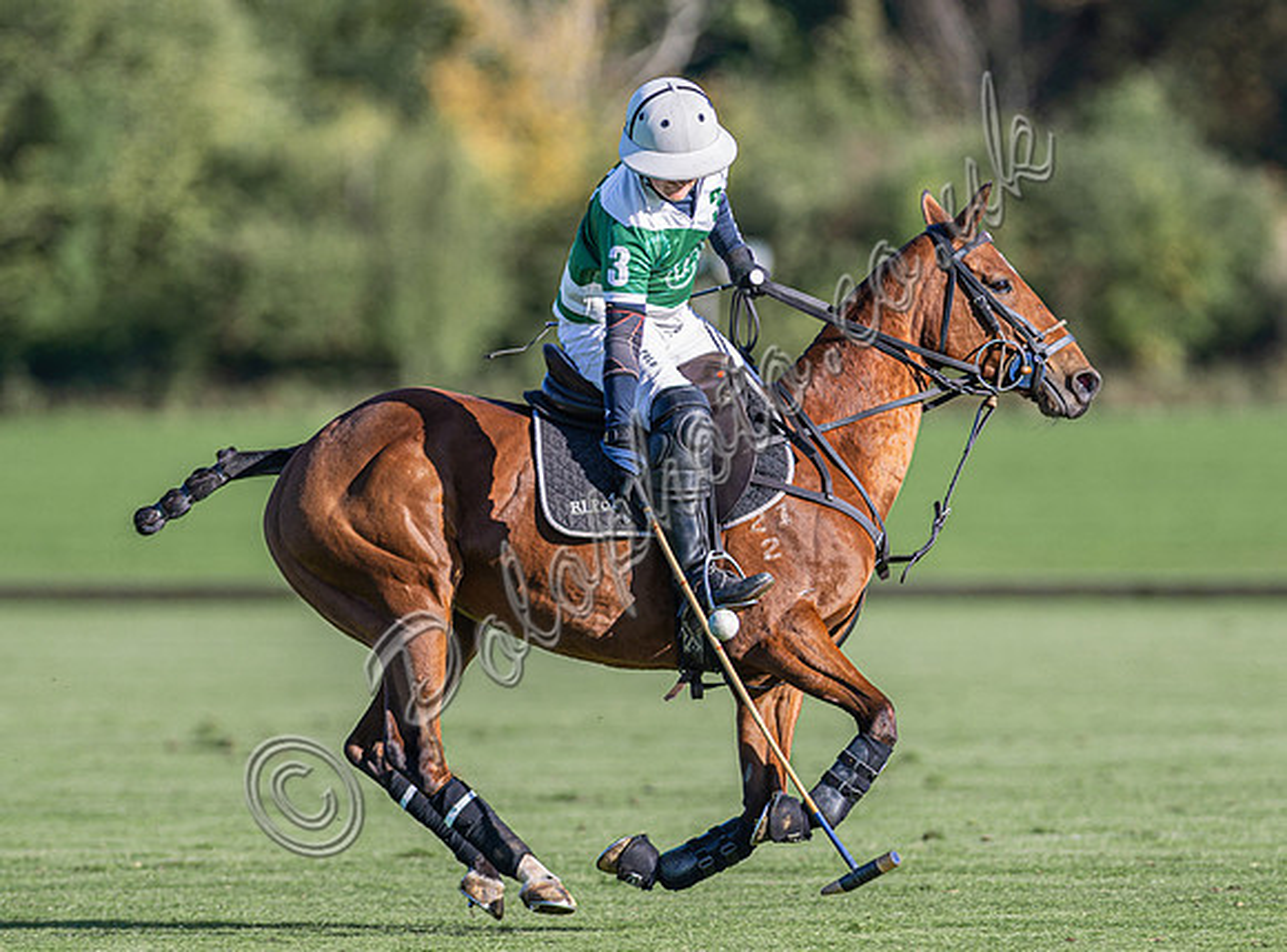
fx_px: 19638
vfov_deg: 2.8
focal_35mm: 531
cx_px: 645
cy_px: 460
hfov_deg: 3.8
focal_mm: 300
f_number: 3.2
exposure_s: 1/1600
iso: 160
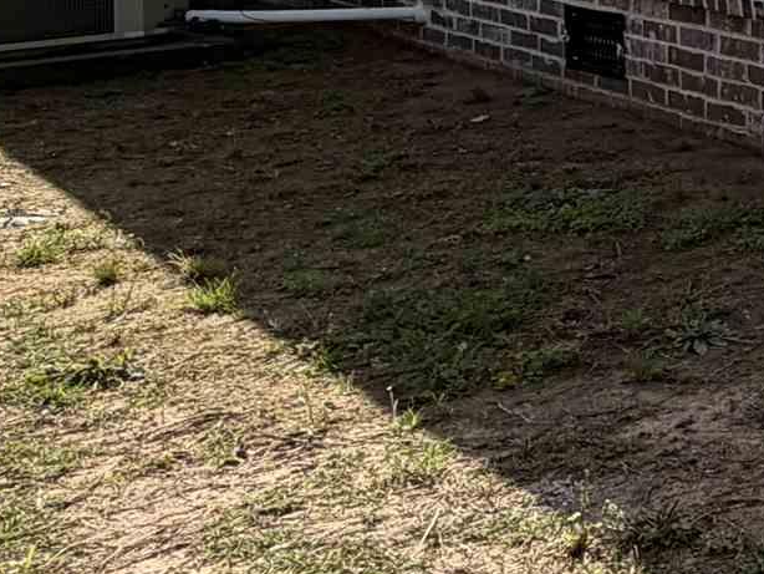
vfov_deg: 19.4
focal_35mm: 70
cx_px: 1438
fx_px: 1546
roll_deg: -1.0
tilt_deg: -2.2
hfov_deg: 19.4
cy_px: -169
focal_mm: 2.22
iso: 20
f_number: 2.2
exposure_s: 1/901
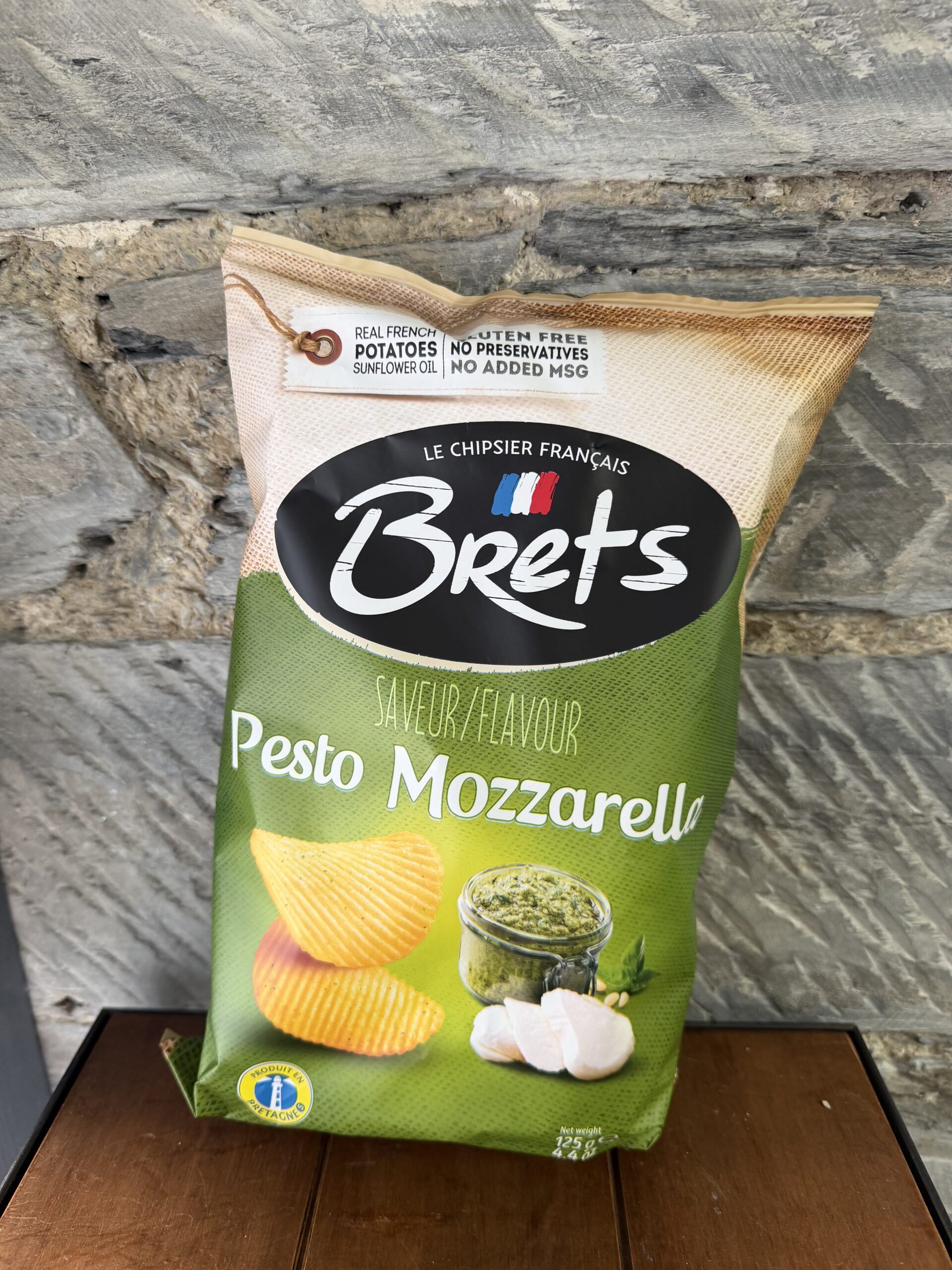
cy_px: 635
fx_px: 880
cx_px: 476
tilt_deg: -19.3
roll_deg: +1.0
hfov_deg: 56.8
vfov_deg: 71.6
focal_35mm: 24
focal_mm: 6.76
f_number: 1.78
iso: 160
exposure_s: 1/50
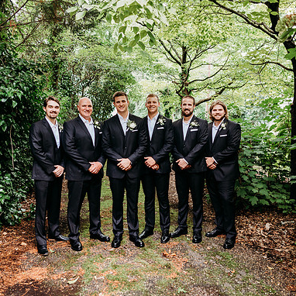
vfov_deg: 52.5
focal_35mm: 31
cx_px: 141
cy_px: 148
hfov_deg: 52.5
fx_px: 300
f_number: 2.5
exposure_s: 1/160
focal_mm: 24
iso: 320
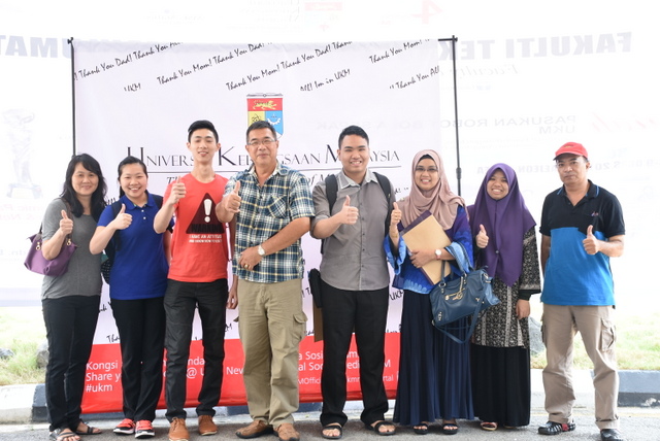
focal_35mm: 52
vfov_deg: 25.8
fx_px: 963
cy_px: 220
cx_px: 330
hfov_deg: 37.8
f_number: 5
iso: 320
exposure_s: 1/50
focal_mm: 35
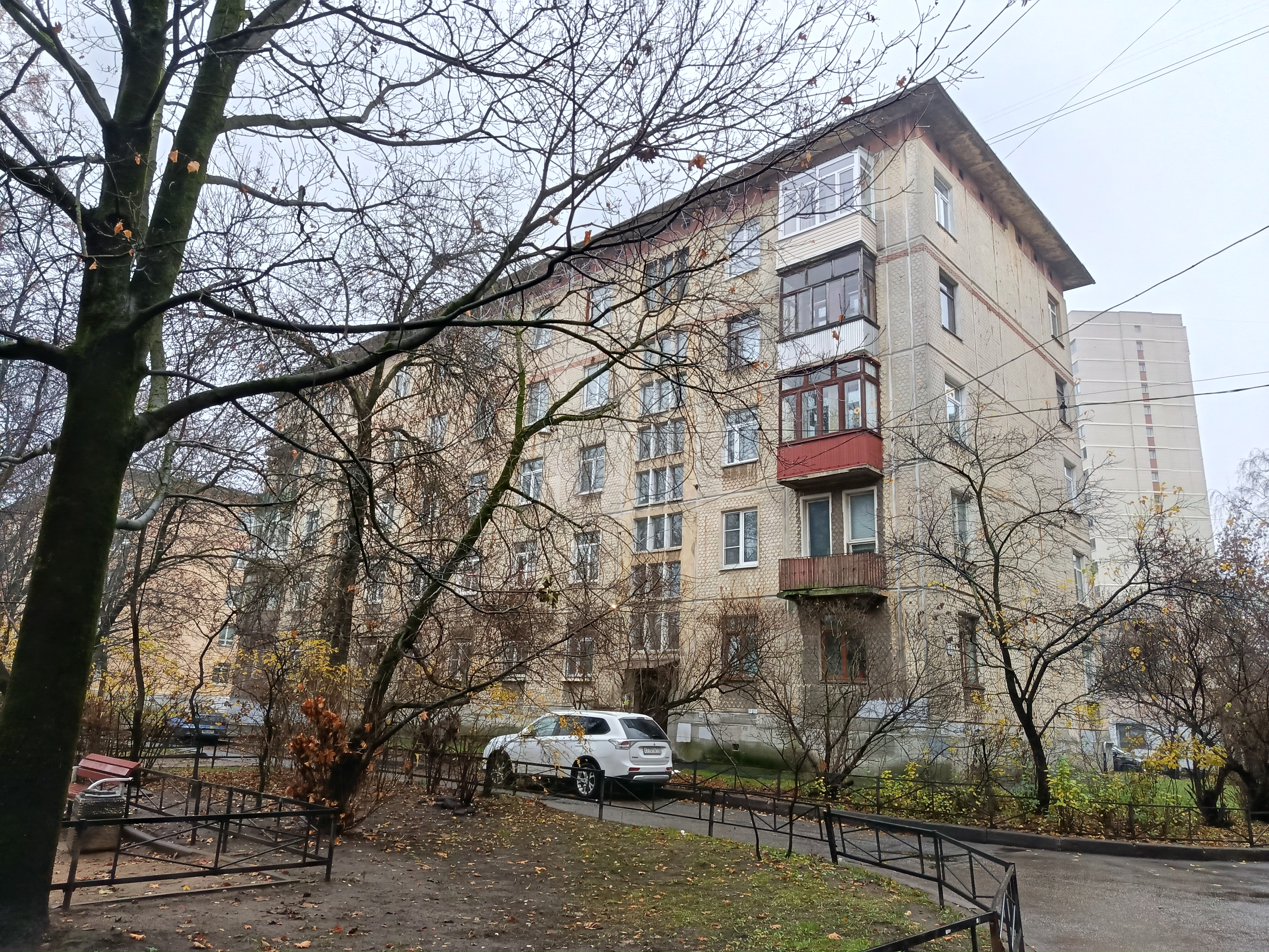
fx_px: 880
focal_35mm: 24
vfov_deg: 56.8
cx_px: 634
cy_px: 476
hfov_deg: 71.6
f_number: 1.7
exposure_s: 1/100
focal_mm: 5.24
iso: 153
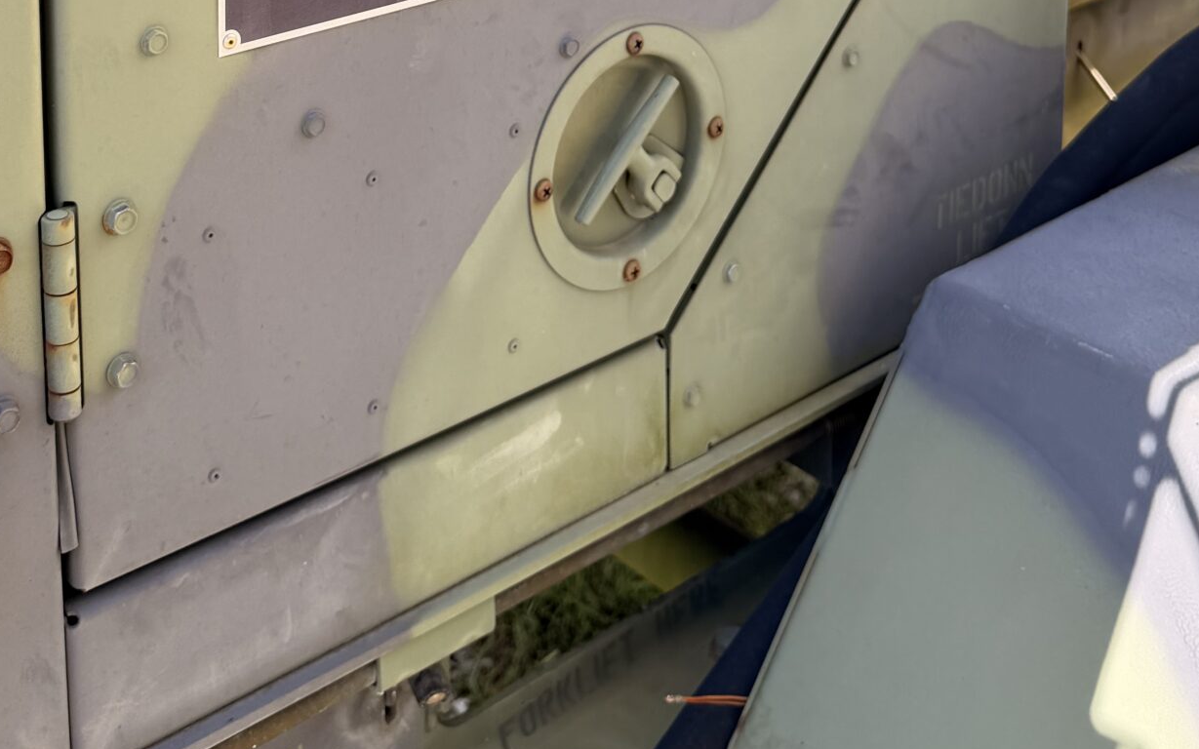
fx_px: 1732
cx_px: 519
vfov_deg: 21.1
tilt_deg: -6.7
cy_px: -332
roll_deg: +1.5
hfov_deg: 38.1
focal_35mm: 53
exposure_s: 1/888
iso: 100
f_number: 1.78
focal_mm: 6.76
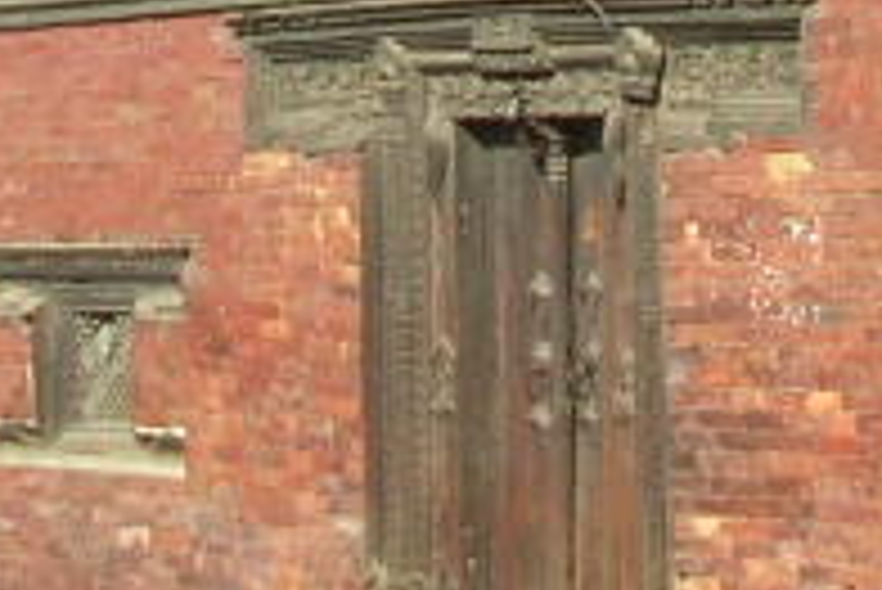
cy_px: -558
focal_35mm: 190
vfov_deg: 7.0
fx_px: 4658
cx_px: 315
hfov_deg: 10.8
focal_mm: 5.8
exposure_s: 1/147
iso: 50
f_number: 5.6
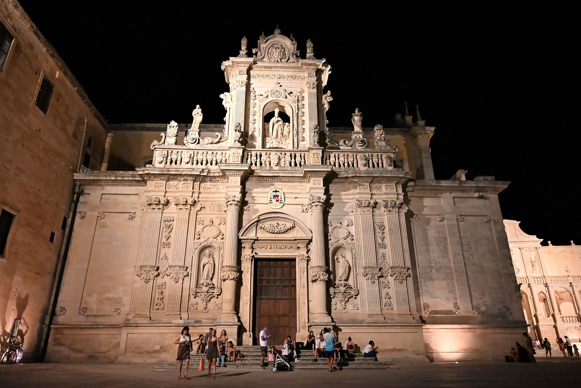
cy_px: 194
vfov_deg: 53.2
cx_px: 290
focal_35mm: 24
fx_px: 387
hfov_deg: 73.7
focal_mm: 24
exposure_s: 1/60
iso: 6400
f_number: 4
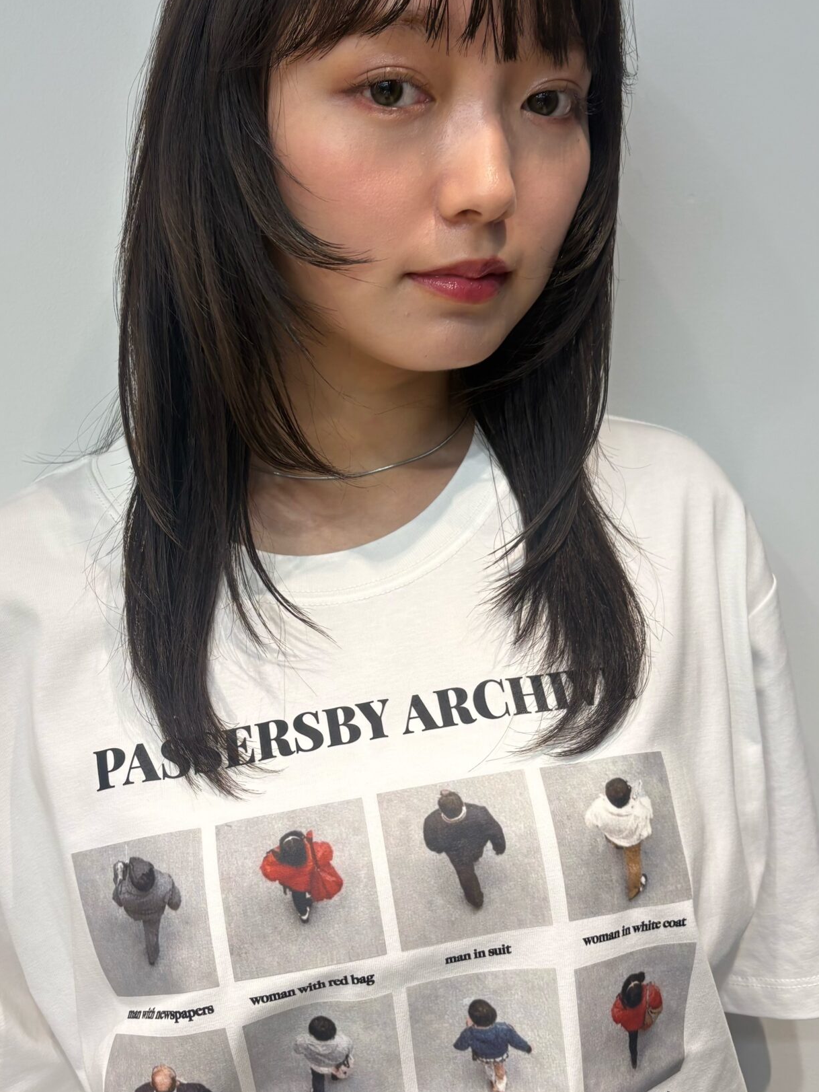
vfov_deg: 45.6
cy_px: 445
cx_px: 386
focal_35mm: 41
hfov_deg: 35.1
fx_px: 1293
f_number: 1.6
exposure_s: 1/100
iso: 64
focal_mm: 5.96
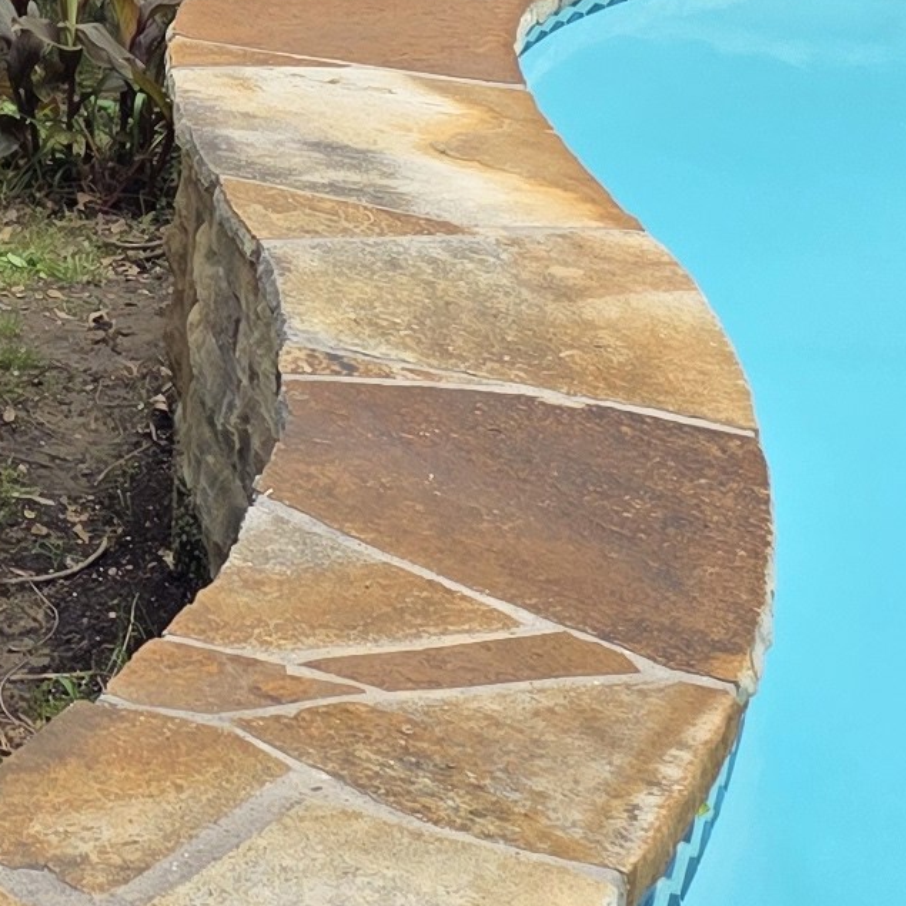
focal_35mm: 128
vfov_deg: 13.0
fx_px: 3790
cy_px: -361
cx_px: -665
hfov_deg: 12.6
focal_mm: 6.3
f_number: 1.7
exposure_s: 1/2537
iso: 80
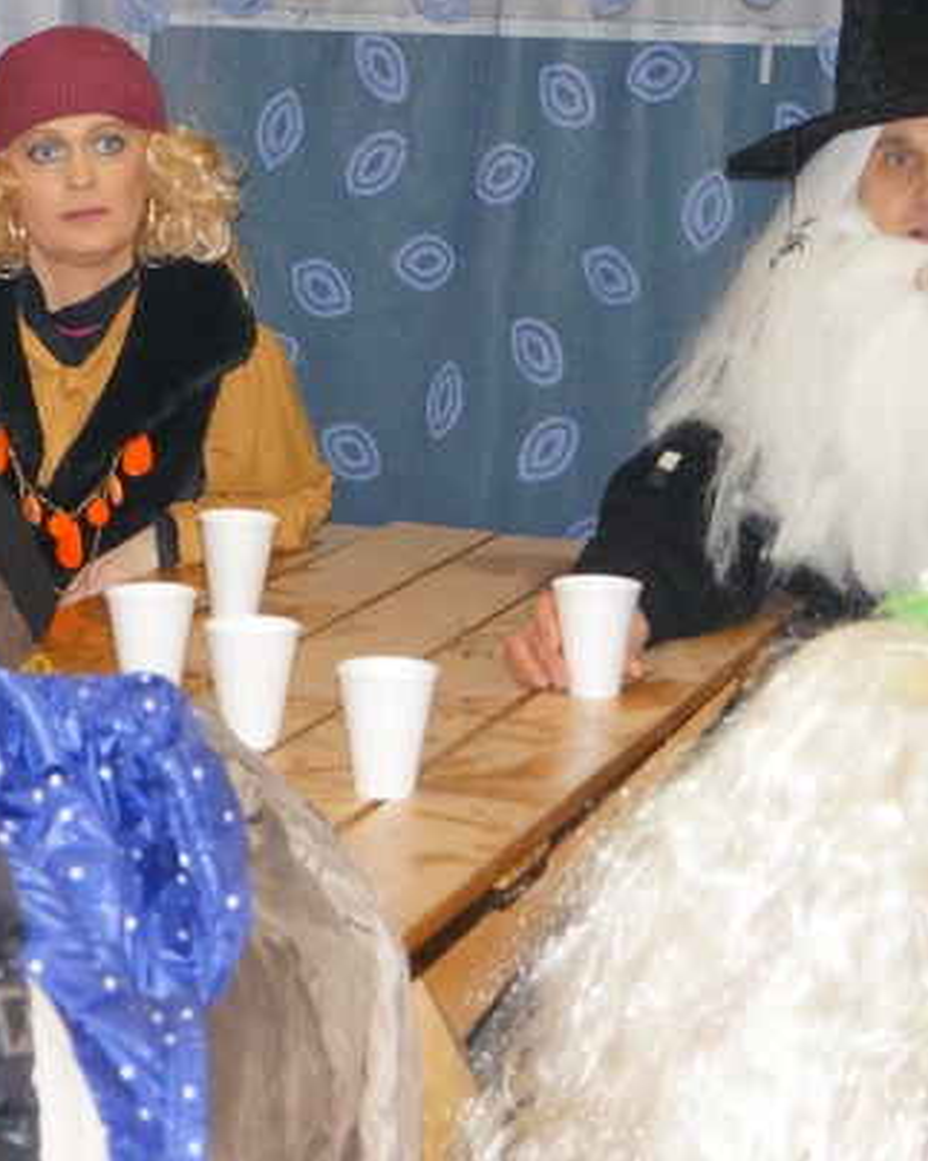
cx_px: 153
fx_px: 3781
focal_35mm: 110
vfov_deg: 17.5
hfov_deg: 13.9
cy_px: 507
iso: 800
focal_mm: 35
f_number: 4.5
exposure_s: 1/60
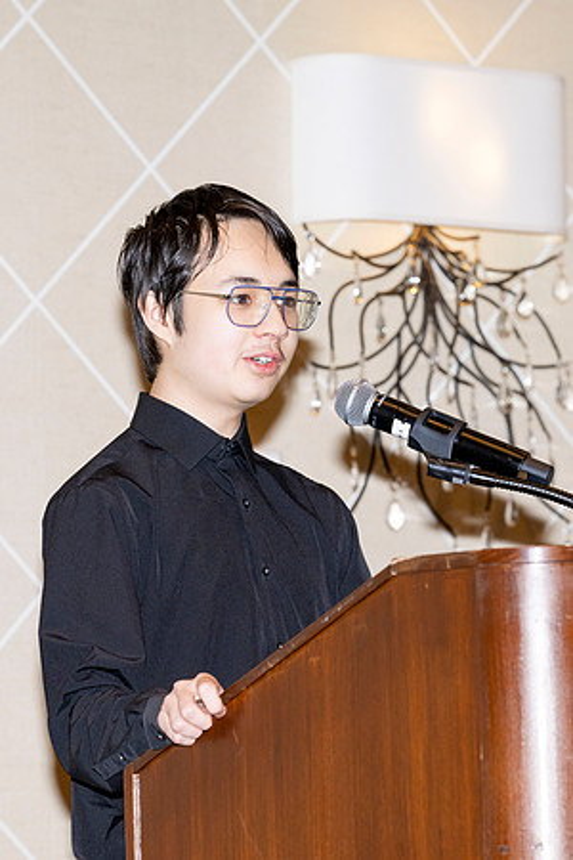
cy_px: 430
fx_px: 4297
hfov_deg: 7.6
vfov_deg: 11.4
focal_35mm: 180
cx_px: 382
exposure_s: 1/100
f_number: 5.6
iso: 1000
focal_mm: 120
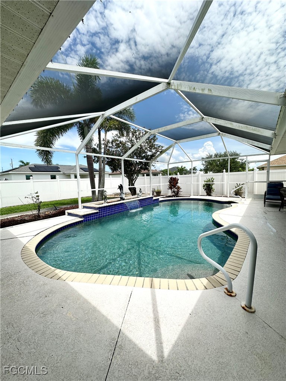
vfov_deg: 102.1
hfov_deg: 85.7
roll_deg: +0.6
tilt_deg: -4.6
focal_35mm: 14
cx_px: 143
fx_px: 154
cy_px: 190
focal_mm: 2.22
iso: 40
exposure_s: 1/1289
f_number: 2.2
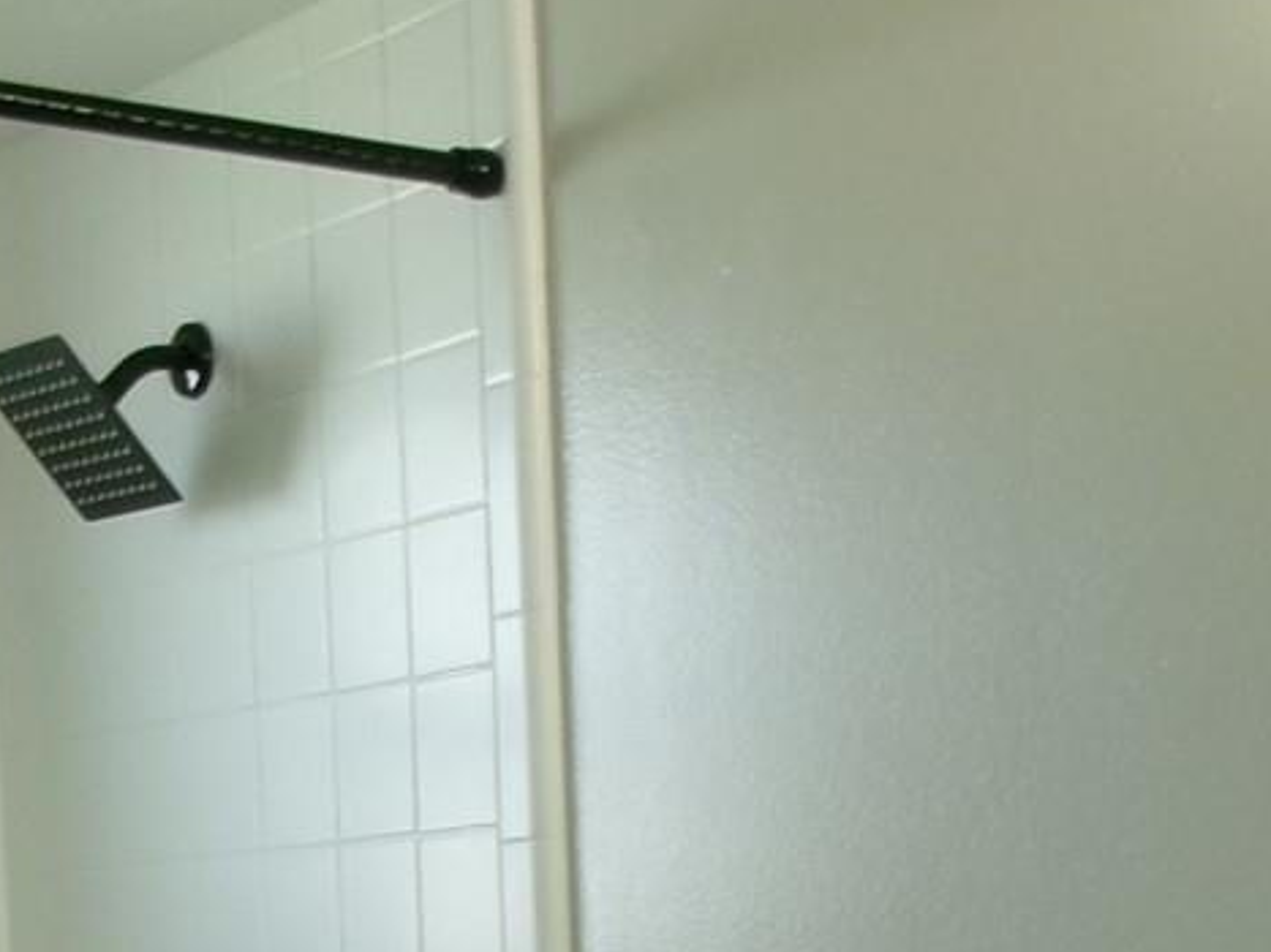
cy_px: 1610
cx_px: 623
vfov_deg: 14.0
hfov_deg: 20.4
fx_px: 3524
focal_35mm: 96
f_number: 3.9
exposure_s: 1/34
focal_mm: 5.1
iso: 160
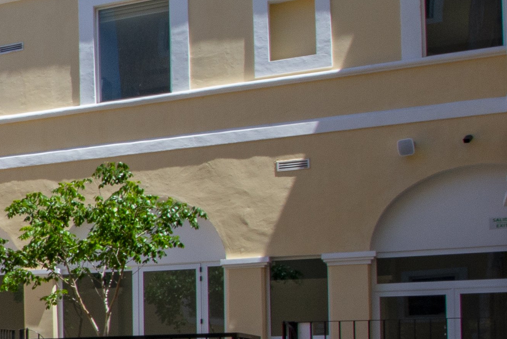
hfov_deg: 14.7
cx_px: -733
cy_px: 344
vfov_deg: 17.1
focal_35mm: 78
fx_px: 1099
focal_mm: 14
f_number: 16
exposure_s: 1/160
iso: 320
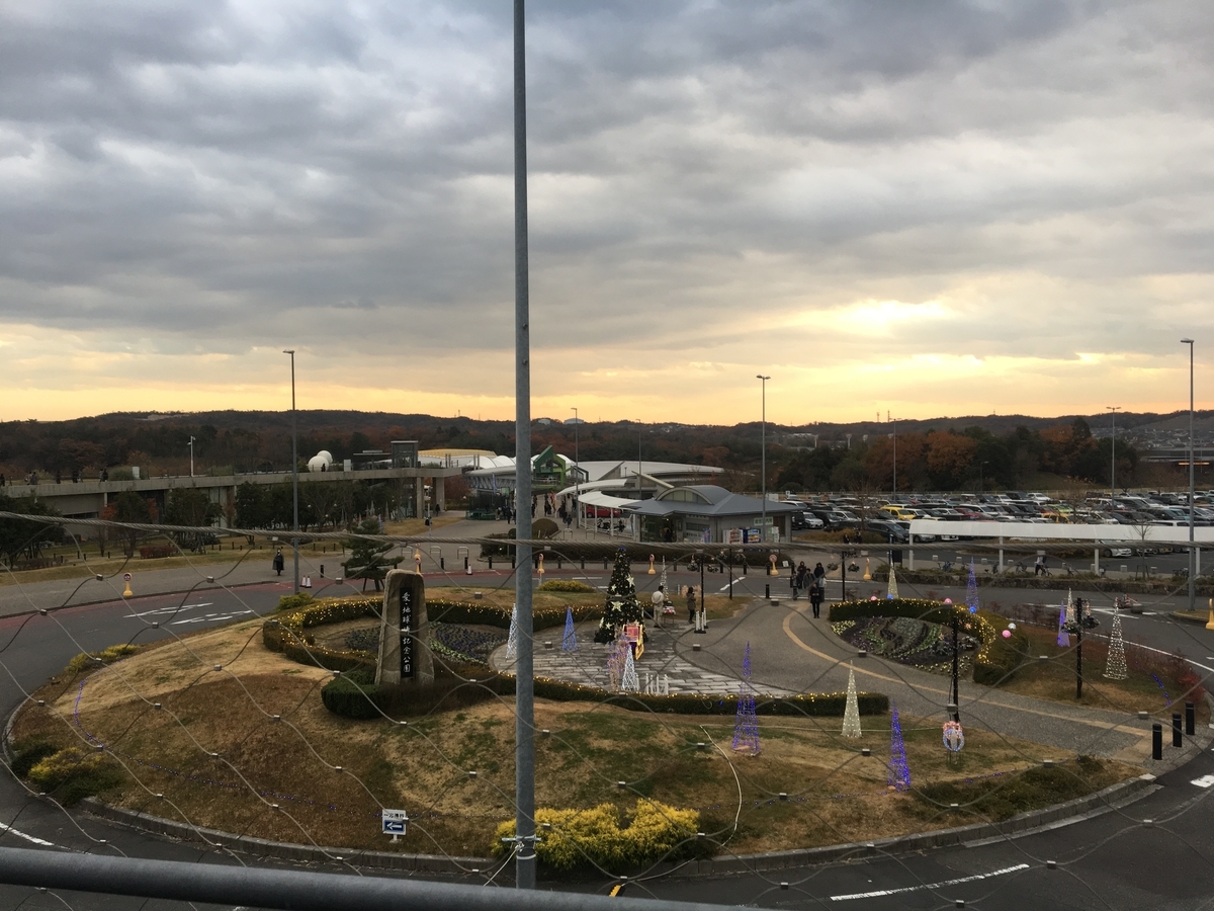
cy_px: 456
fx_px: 1017
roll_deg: +0.0
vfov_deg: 48.2
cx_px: 607
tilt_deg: -2.0
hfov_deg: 61.7
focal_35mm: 29
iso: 40
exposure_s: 1/120
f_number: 2.2
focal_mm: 4.15
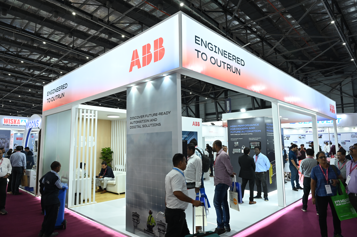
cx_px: 178
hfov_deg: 73.8
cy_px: 118
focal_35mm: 24
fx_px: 238
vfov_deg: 53.1
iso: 1250
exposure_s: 1/160
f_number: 5.6
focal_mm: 24
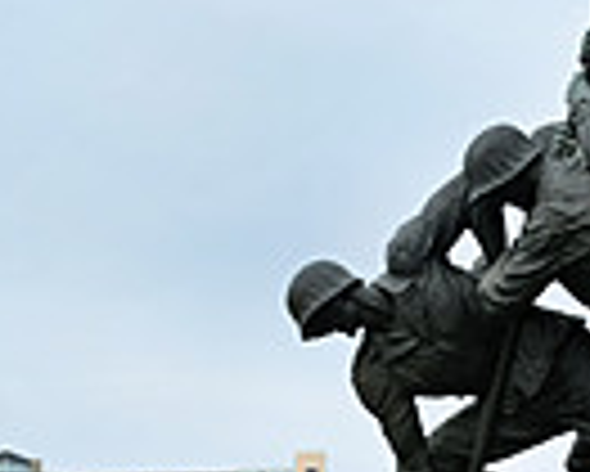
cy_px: 859
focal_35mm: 139
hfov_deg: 13.6
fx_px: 2429
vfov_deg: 10.4
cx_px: 617
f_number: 4
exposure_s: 1/320
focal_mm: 43
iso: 64
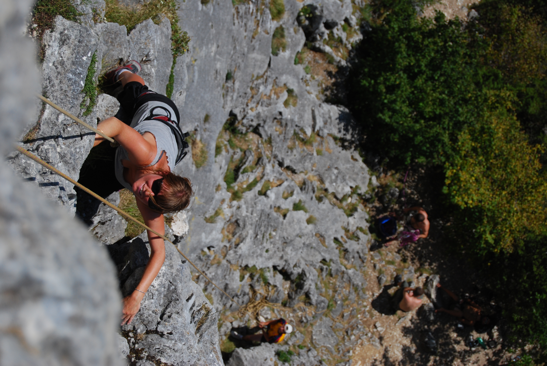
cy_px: 183
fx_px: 1187
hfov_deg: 26.0
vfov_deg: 17.5
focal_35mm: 78
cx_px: 274
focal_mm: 52
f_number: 6.3
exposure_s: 1/1600
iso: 200
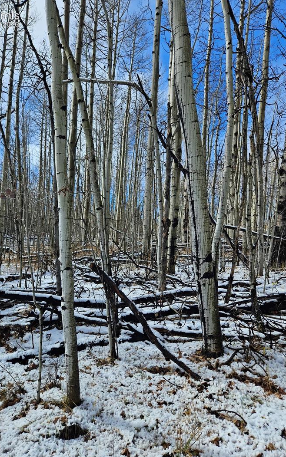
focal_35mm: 25
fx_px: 312
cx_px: 128
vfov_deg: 72.5
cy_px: 231
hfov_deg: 49.2
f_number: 1.8
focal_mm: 5.4
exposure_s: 1/1422
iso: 25
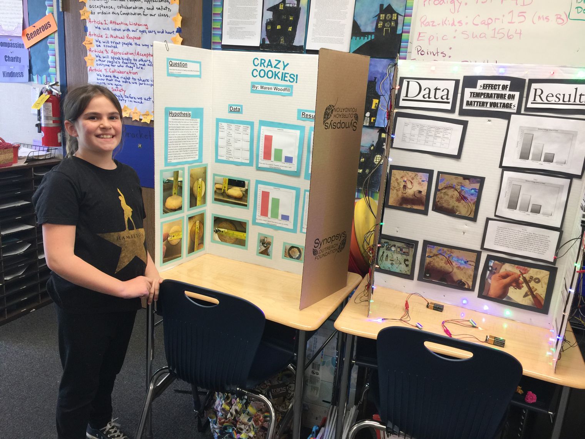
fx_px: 490
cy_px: 220
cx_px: 292
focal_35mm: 29
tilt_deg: -15.6
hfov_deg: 61.7
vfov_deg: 48.2
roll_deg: -4.8
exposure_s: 1/30
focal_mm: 4.15
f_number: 2.2
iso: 32
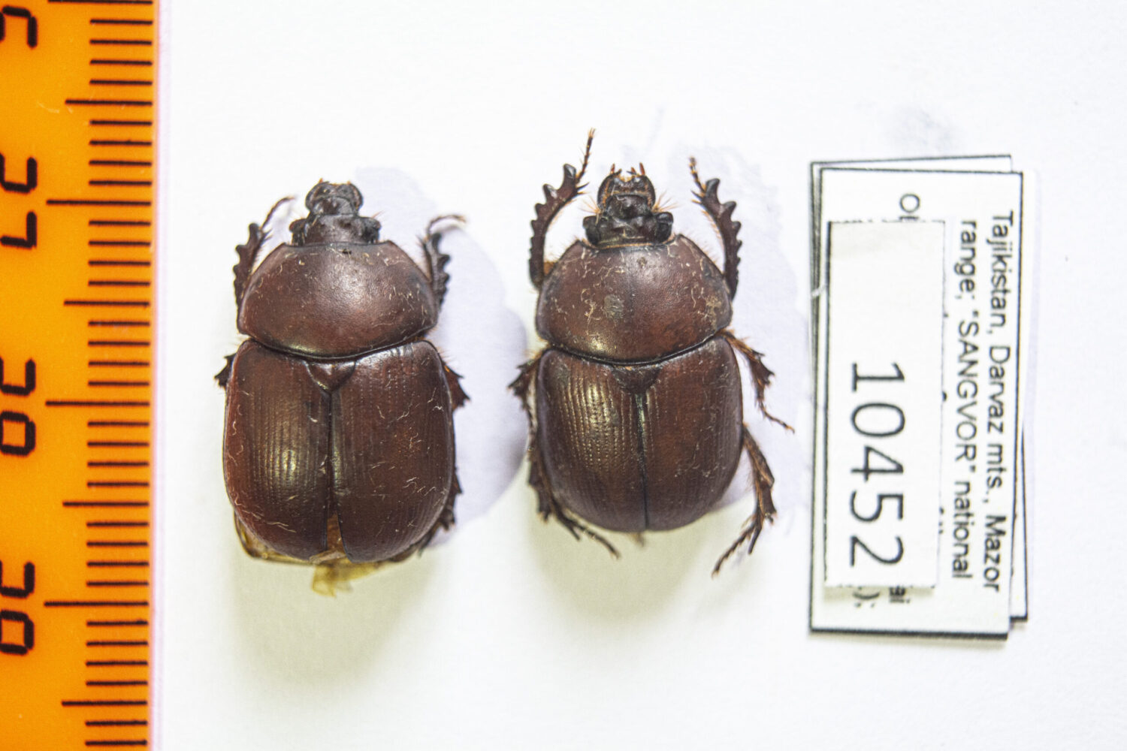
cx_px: 564
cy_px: 376
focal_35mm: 72
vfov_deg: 18.9
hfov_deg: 28.1
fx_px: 2254
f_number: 5.3
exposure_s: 1/60
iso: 640
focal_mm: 48
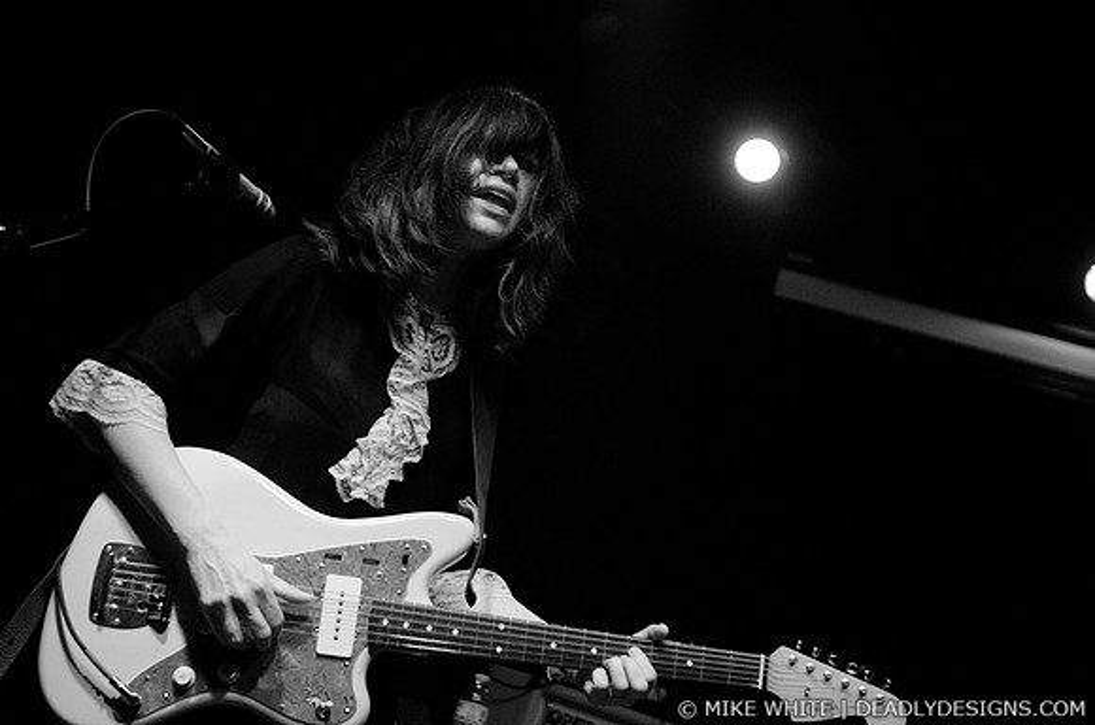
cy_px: 362
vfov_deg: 29.7
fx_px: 1366
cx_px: 548
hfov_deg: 43.7
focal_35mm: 45
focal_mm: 30
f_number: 2.8
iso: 2000
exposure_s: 1/100
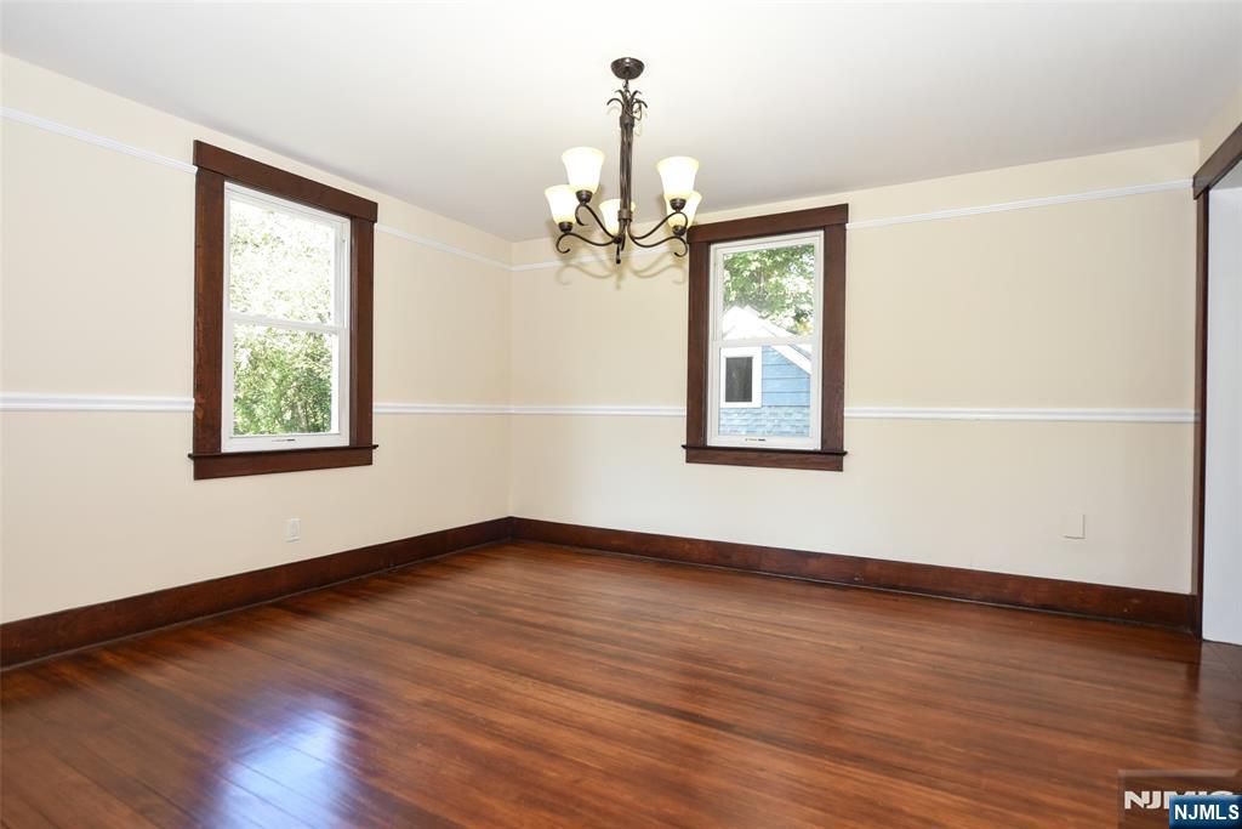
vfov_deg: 64.6
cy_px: 414
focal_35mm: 19
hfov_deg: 86.9
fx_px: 656
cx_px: 621
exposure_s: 1/45
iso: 200
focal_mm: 19
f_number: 4
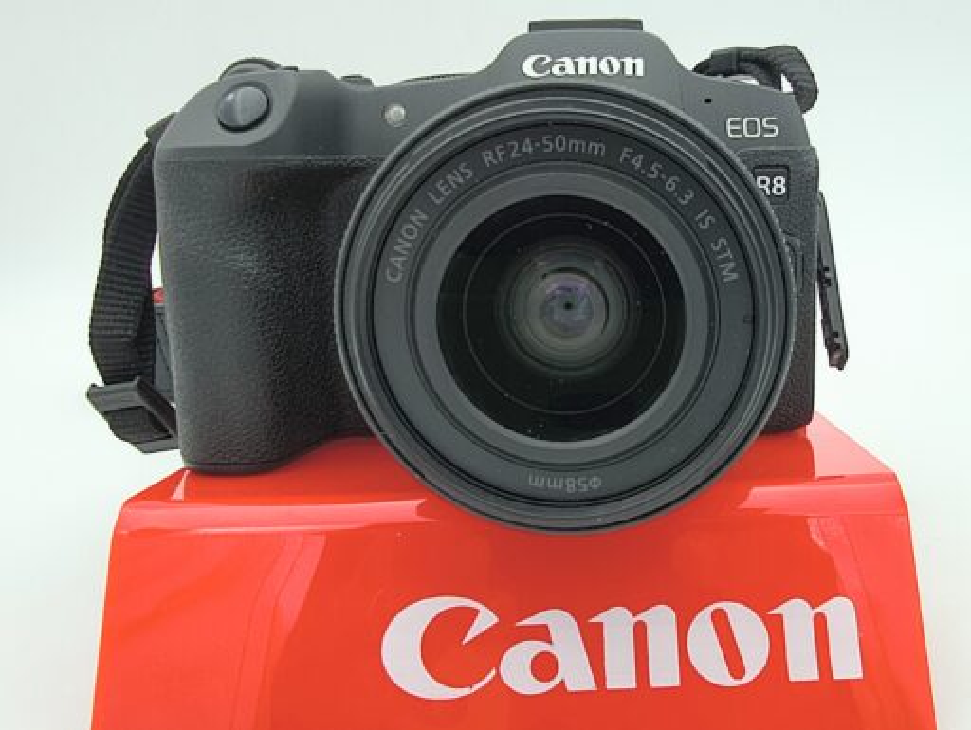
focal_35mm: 24
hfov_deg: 71.5
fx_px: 674
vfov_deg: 56.9
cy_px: 365
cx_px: 486
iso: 138
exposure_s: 1/100
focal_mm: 1.83
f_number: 2
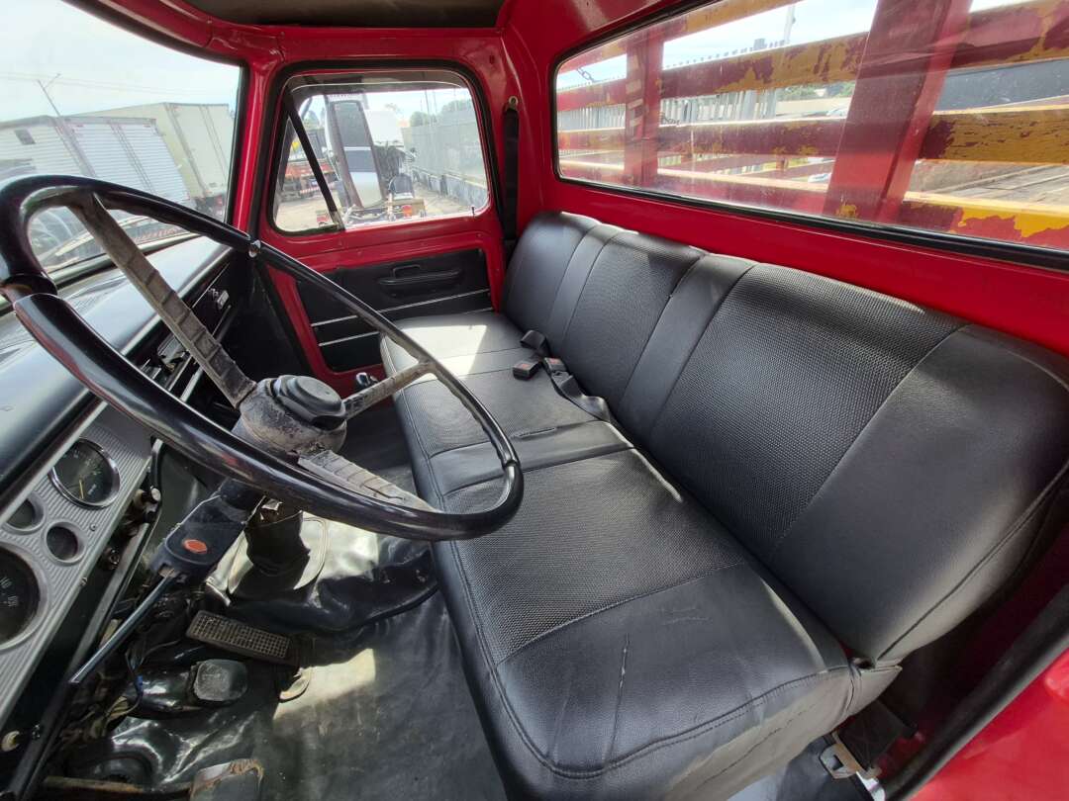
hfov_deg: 106.2
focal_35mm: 13
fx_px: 401
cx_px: 534
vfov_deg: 89.9
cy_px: 400
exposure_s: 1/265
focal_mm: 1.74
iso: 40
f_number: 2.2
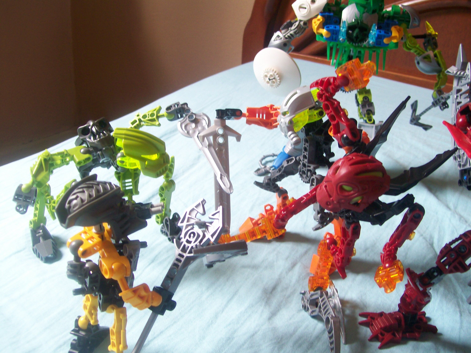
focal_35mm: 36
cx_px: 236
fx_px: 490
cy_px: 176
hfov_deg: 51.4
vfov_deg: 39.7
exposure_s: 1/42.2
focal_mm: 6
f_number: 2.7
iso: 80
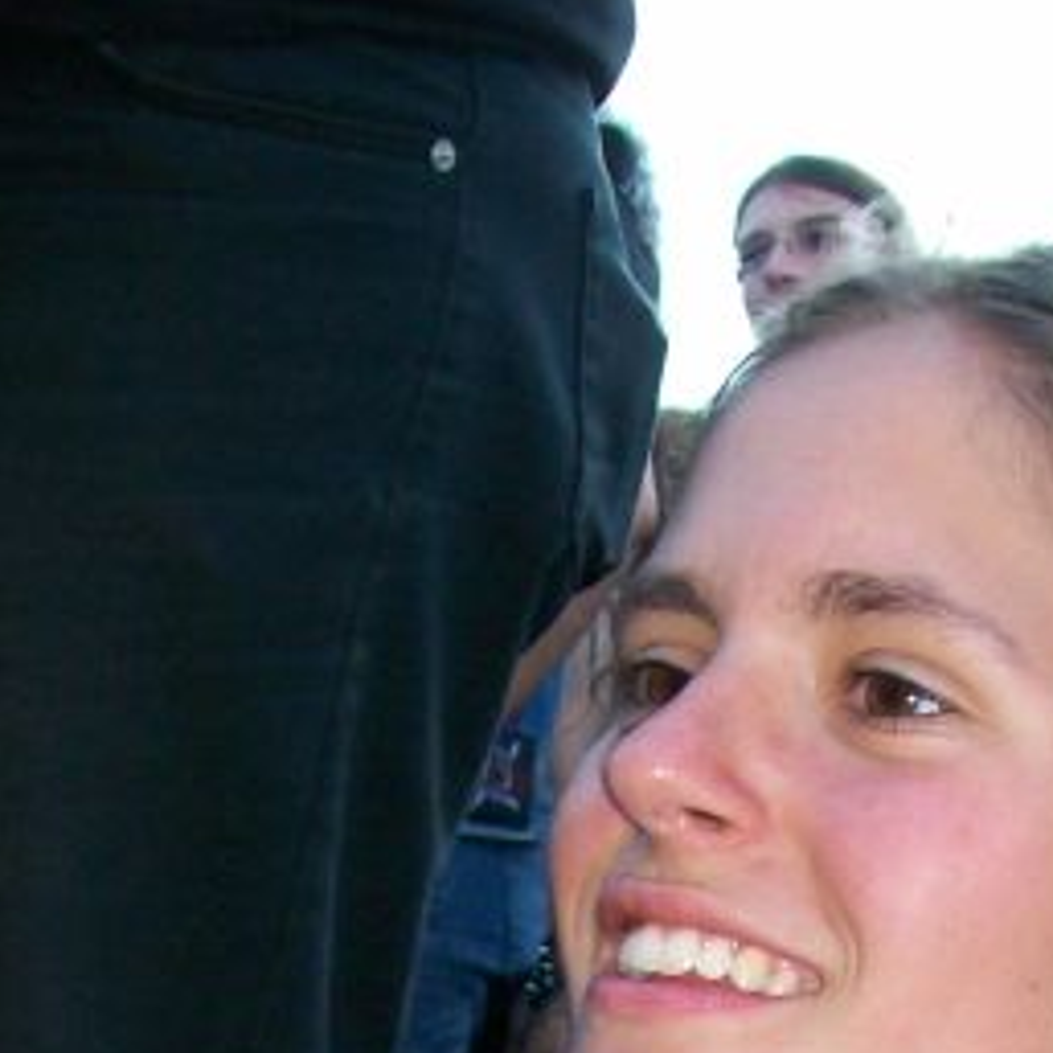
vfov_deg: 16.0
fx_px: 3407
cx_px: 500
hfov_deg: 17.6
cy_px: 1631
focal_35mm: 99
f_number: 2.7
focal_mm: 6
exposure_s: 1/64
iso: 80
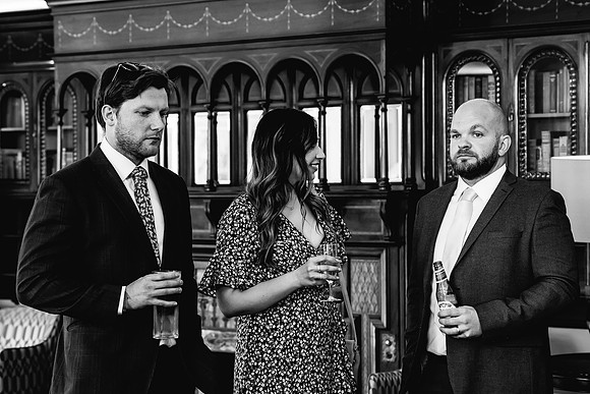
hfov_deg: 21.2
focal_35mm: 96
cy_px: 197
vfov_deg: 14.3
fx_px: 1574
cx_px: 295
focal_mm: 96
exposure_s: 1/160
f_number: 5
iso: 800
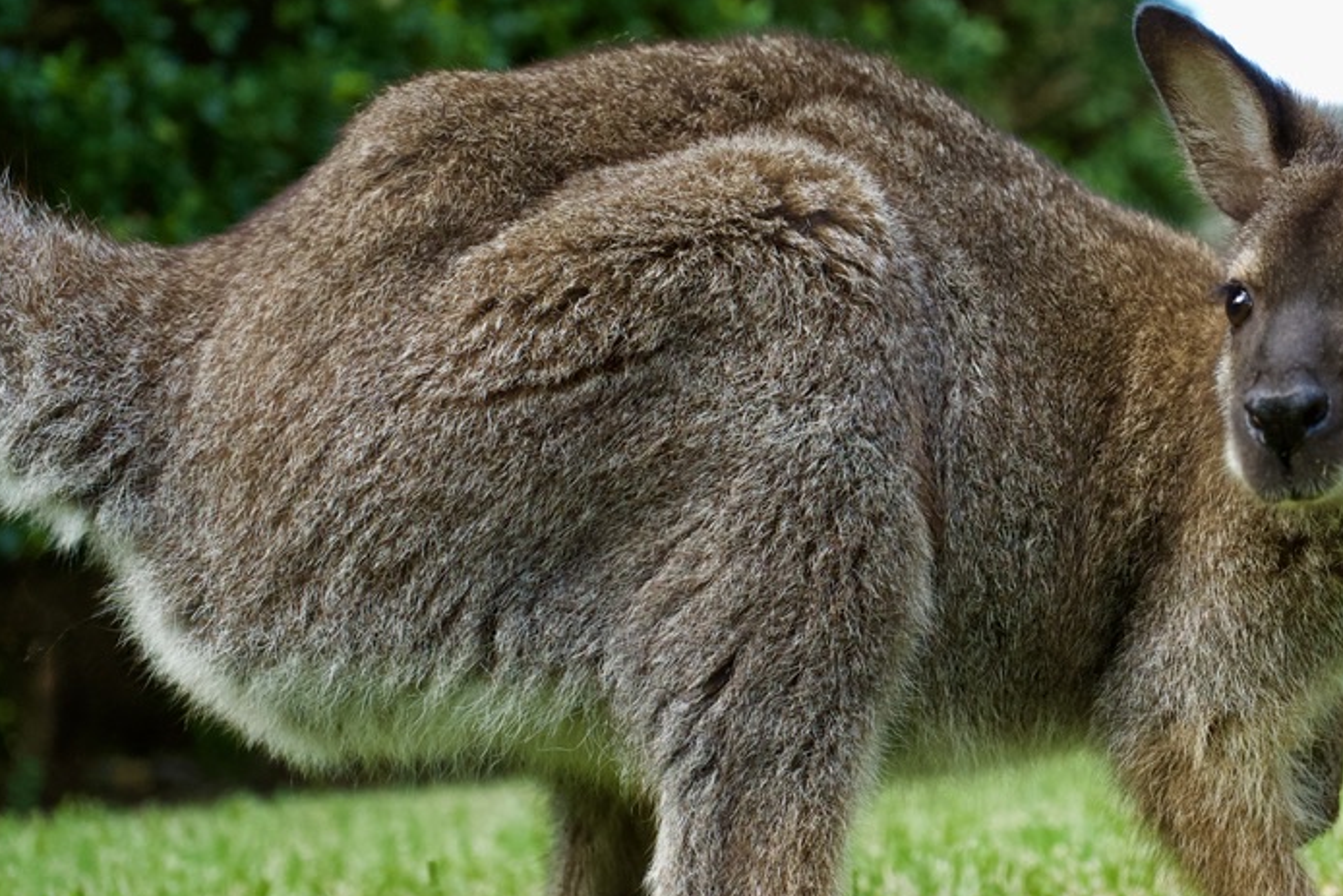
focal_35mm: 97
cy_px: 385
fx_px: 3619
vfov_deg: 14.1
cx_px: 997
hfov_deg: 20.9
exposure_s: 1/2000
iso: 4000
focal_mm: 62
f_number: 5.6
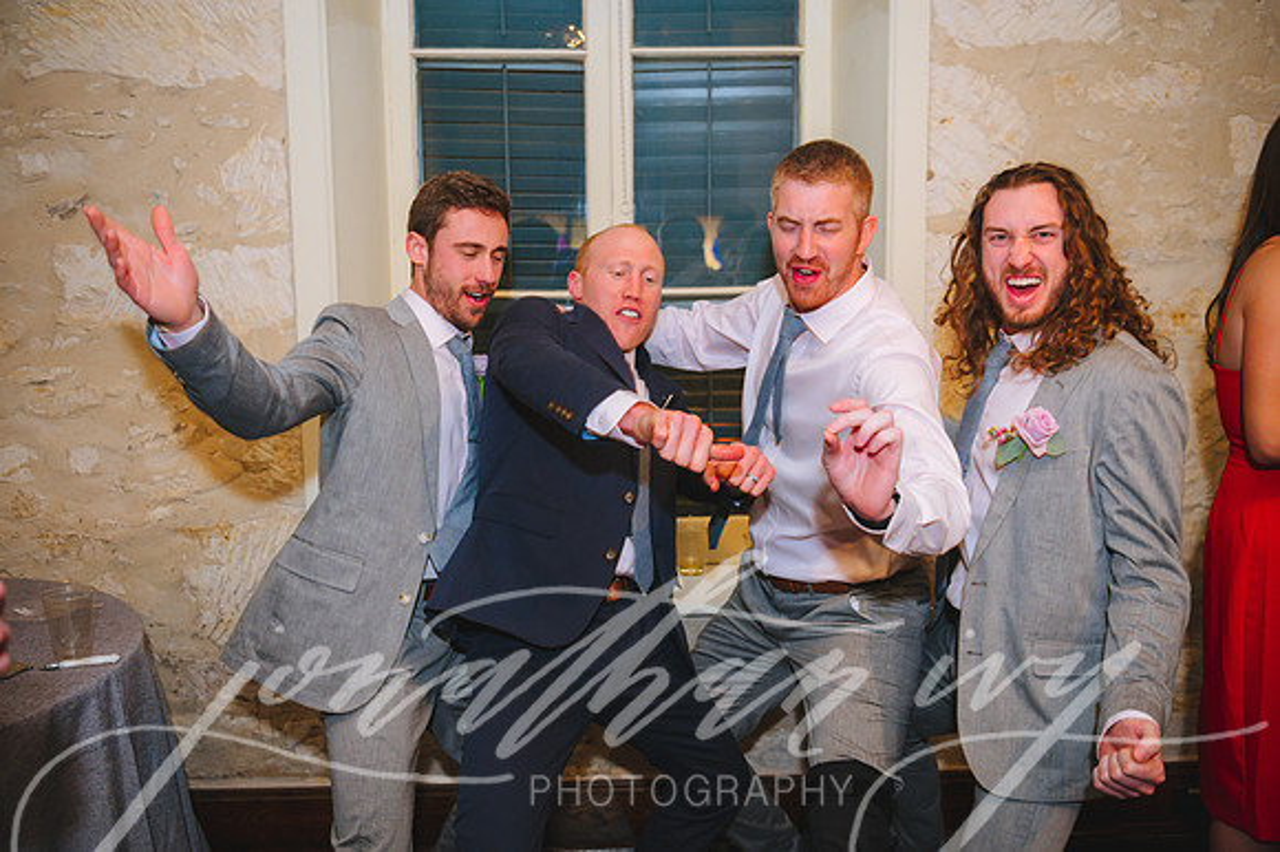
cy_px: 426
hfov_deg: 55.8
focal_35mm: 34
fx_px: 1208
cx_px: 640
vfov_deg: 38.8
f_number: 2.8
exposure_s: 1/80
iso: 2000
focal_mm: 34
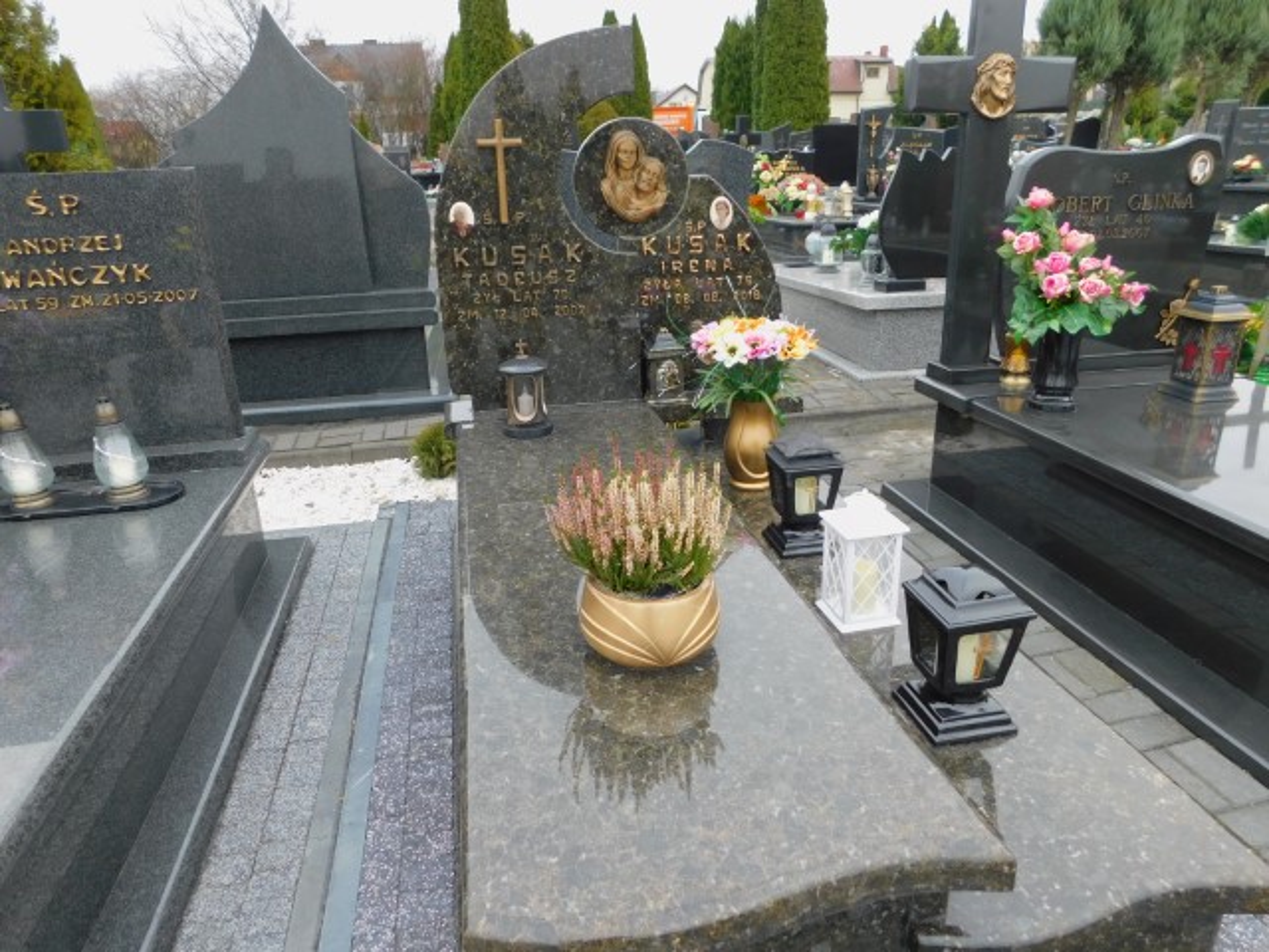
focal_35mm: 24
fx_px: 880
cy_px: 476
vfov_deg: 56.8
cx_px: 634
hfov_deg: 71.6
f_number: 3
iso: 125
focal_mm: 4.1
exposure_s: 1/100
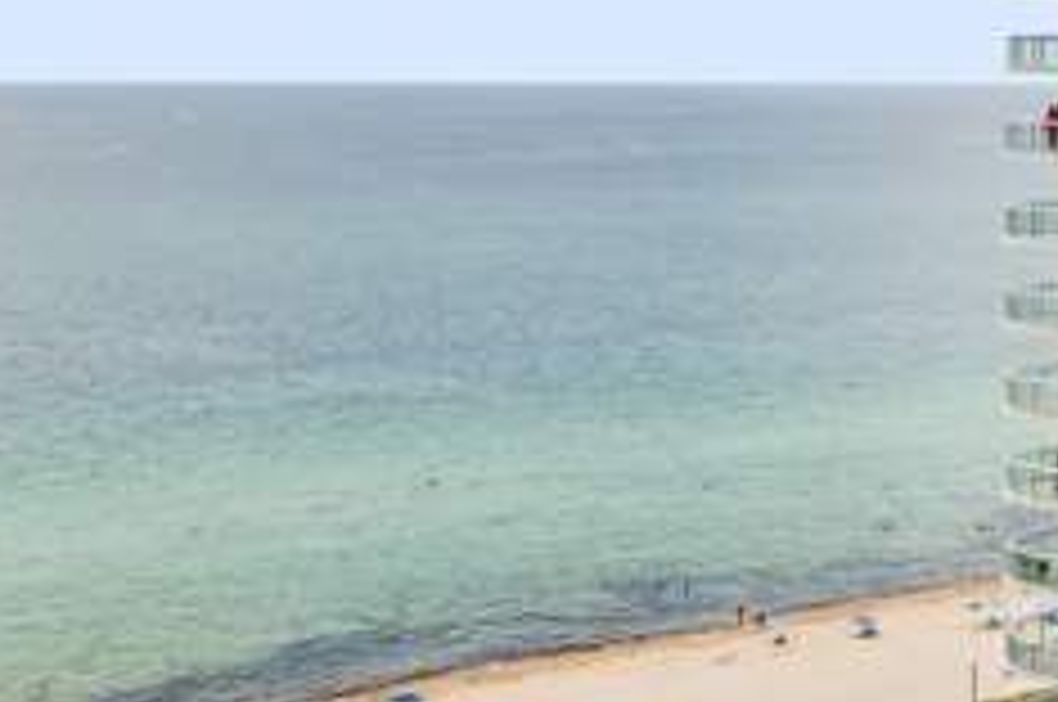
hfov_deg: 26.4
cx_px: 522
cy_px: 178
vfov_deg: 17.6
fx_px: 2251
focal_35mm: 77
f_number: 4.5
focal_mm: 15
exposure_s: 1/4000
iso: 200
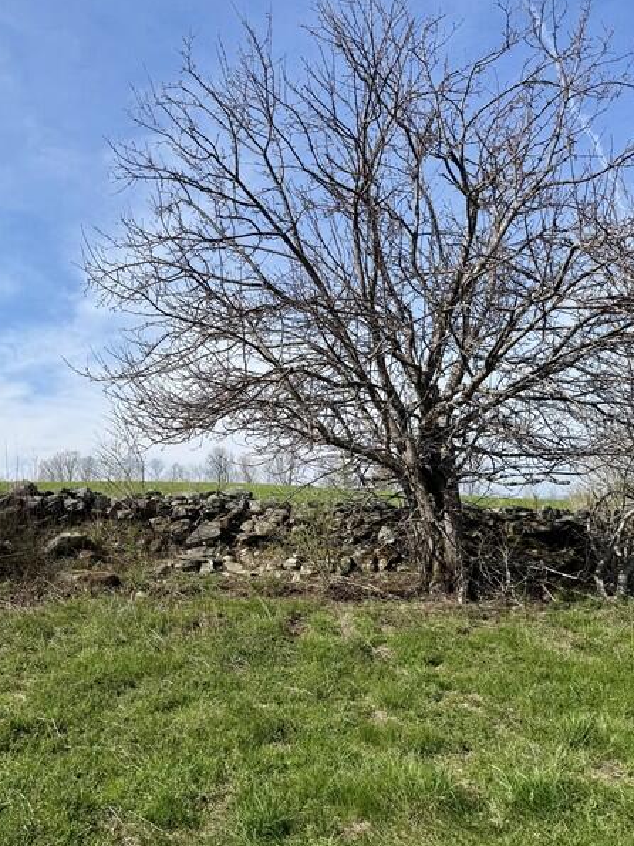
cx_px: 227
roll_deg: +3.0
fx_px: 757
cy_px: 468
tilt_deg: +4.7
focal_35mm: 31
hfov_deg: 44.9
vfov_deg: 58.2
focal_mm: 6.76
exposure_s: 1/4975
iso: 80
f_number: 1.78
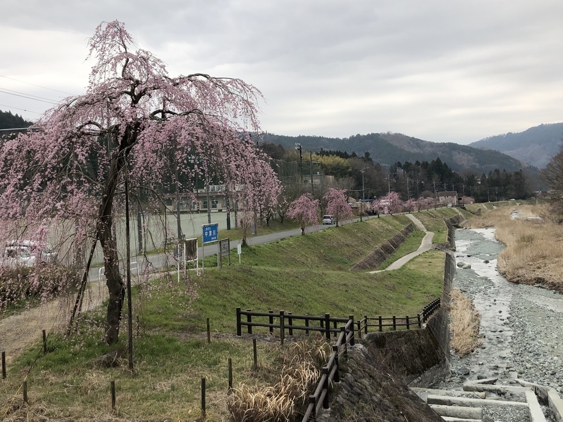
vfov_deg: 39.7
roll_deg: +3.1
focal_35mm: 36
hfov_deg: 51.3
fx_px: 586
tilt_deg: -2.1
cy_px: 200
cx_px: 284
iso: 20
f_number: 1.8
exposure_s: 1/1333
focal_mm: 3.99
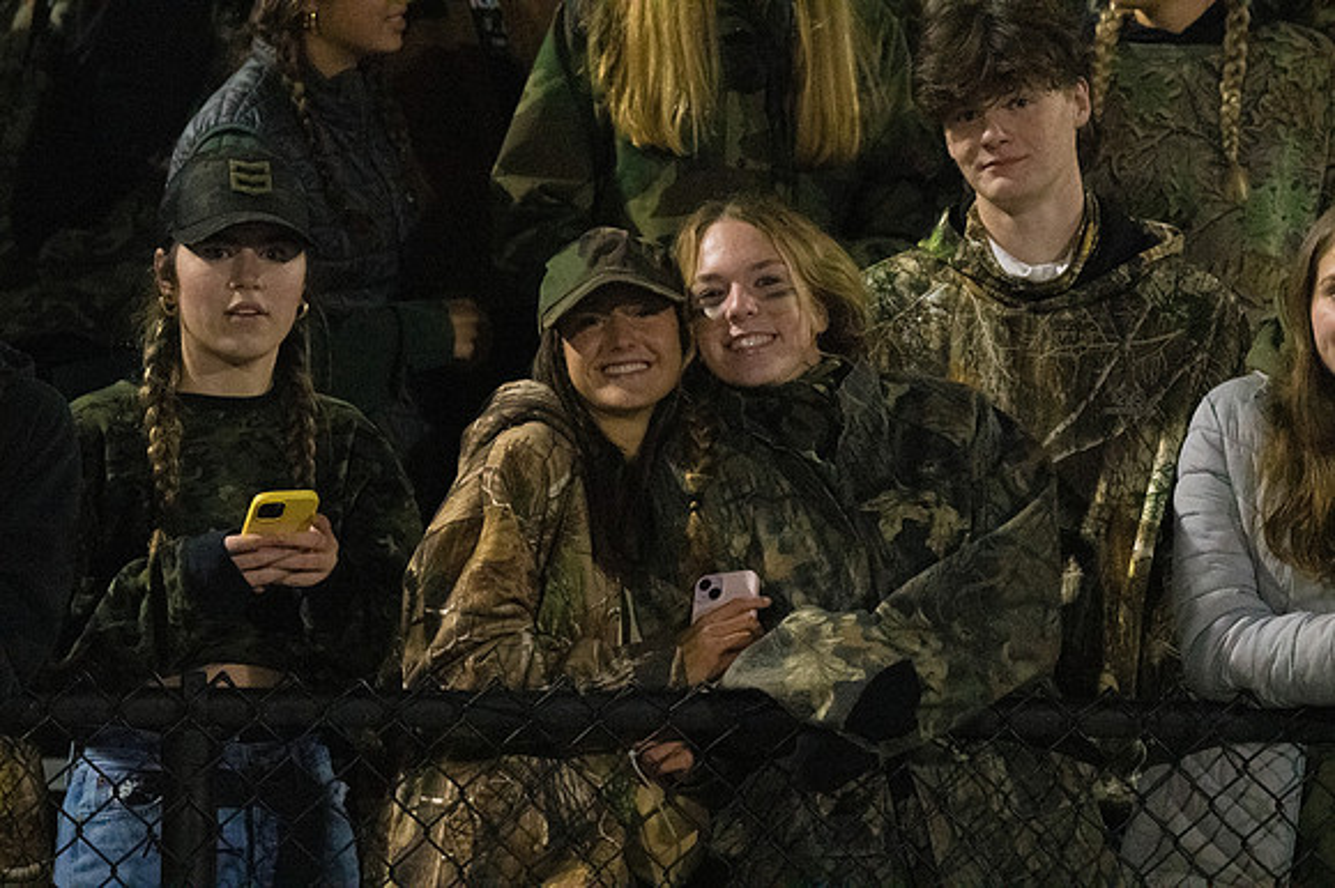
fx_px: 10266
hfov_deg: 7.4
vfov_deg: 5.0
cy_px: 444
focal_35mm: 277
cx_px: 668
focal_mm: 185
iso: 8000
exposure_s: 1/500
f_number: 5
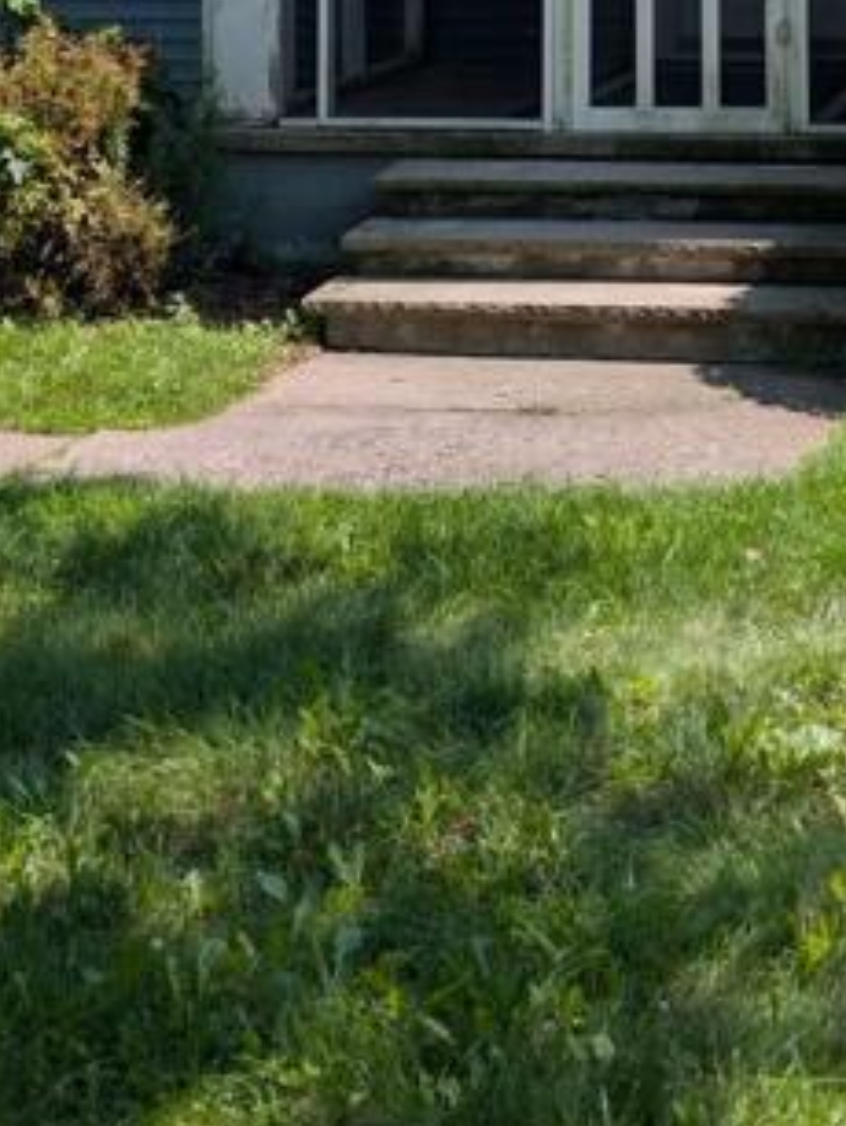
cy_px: -272
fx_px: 2441
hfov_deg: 19.3
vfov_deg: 23.4
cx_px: 758
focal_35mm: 75
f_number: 1.68
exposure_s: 1/803
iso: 22
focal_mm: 6.9
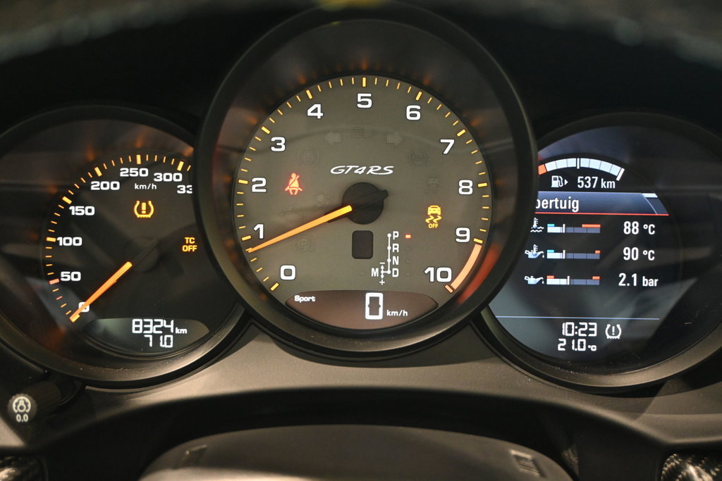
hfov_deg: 55.1
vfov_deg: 38.4
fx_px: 692
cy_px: 240
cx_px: 361
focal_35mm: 34
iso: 2500
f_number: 4.2
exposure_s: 1/40
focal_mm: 23
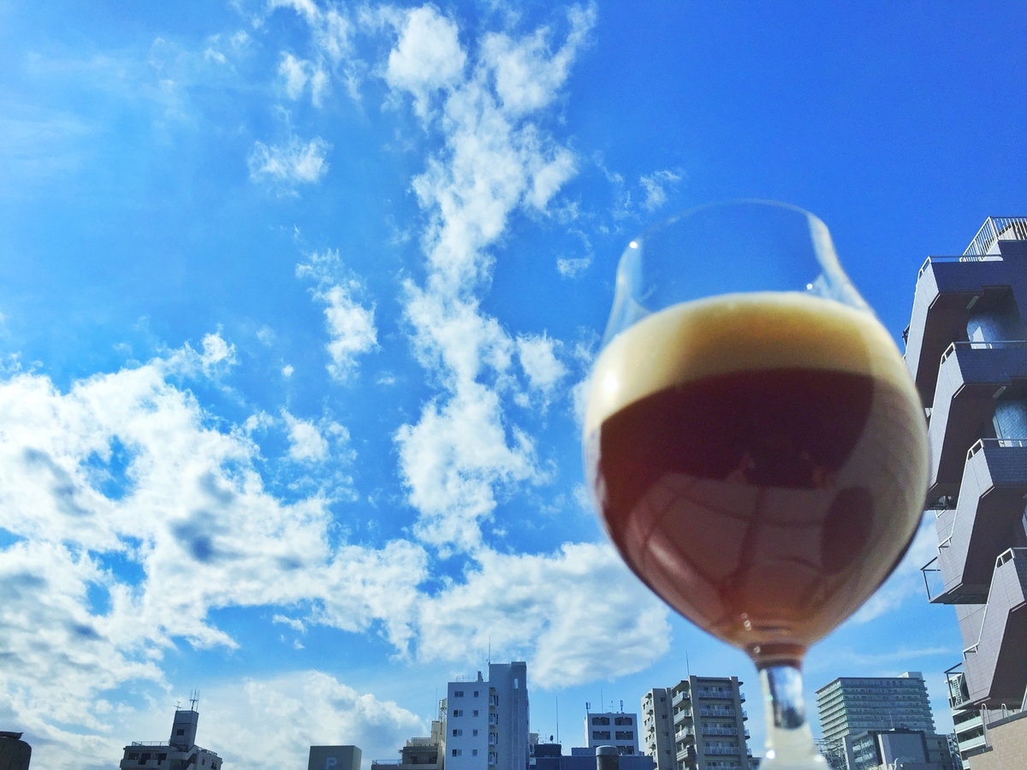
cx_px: 514
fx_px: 860
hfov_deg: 61.7
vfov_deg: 48.2
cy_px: 385
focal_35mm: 29
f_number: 2.2
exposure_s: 1/6623
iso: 32
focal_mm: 4.15
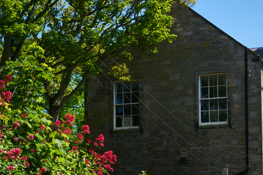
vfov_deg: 15.5
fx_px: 636
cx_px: 90
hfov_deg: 23.3
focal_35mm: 87
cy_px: 166
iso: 100
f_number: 11
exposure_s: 1/20
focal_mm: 35
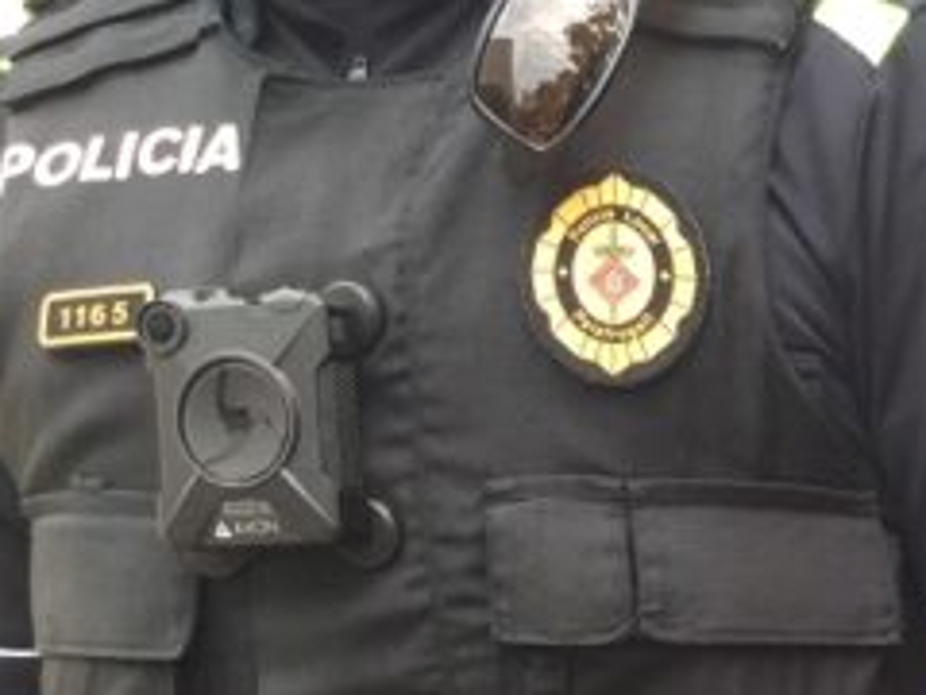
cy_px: 942
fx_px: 2408
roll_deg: +1.9
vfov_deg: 15.5
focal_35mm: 90
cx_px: 1273
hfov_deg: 19.7
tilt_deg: -20.9
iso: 25
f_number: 2.4
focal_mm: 3.3
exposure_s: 1/100
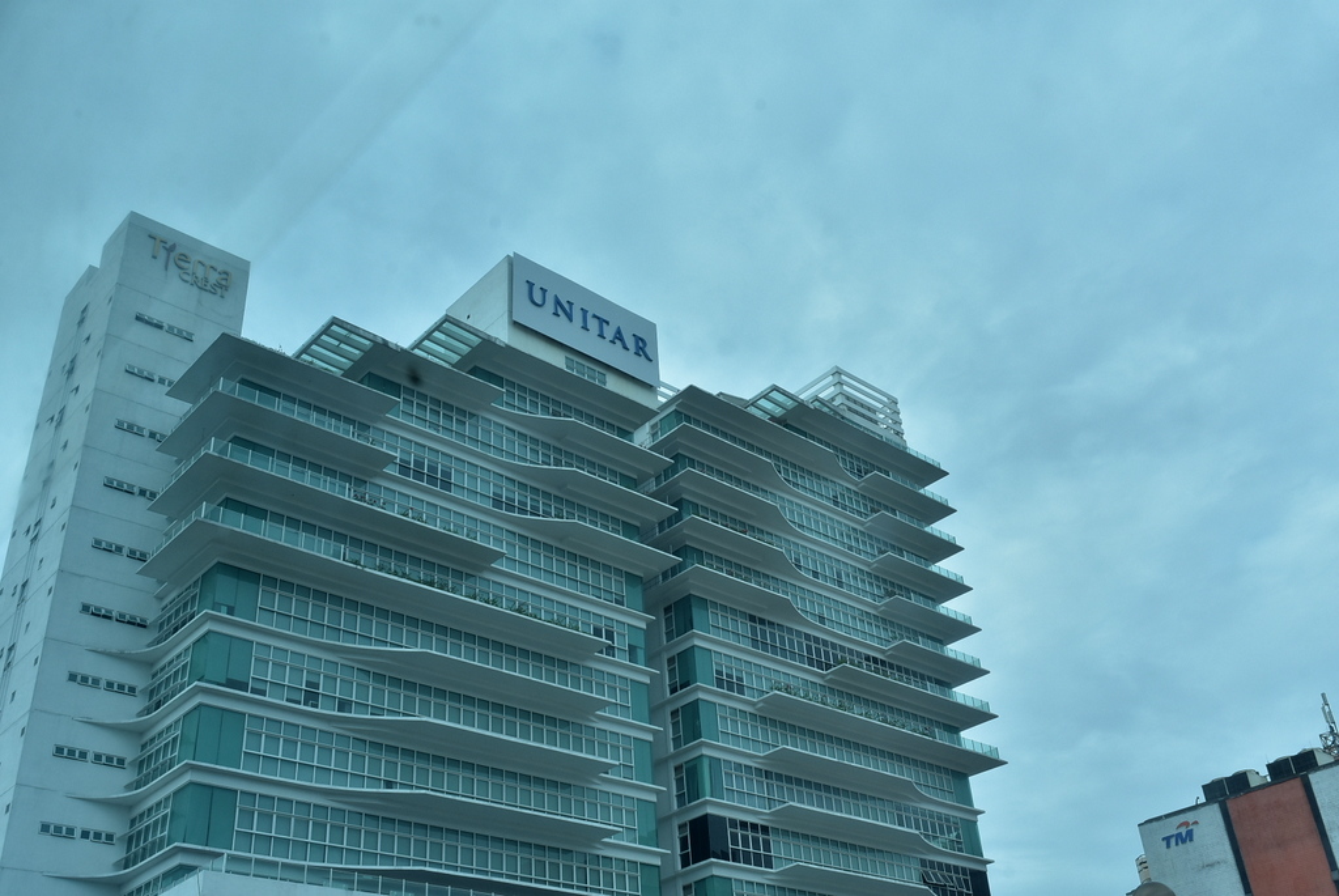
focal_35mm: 36
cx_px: 670
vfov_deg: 37.0
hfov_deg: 53.1
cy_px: 448
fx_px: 1340
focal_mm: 24
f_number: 14
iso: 400
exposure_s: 1/400
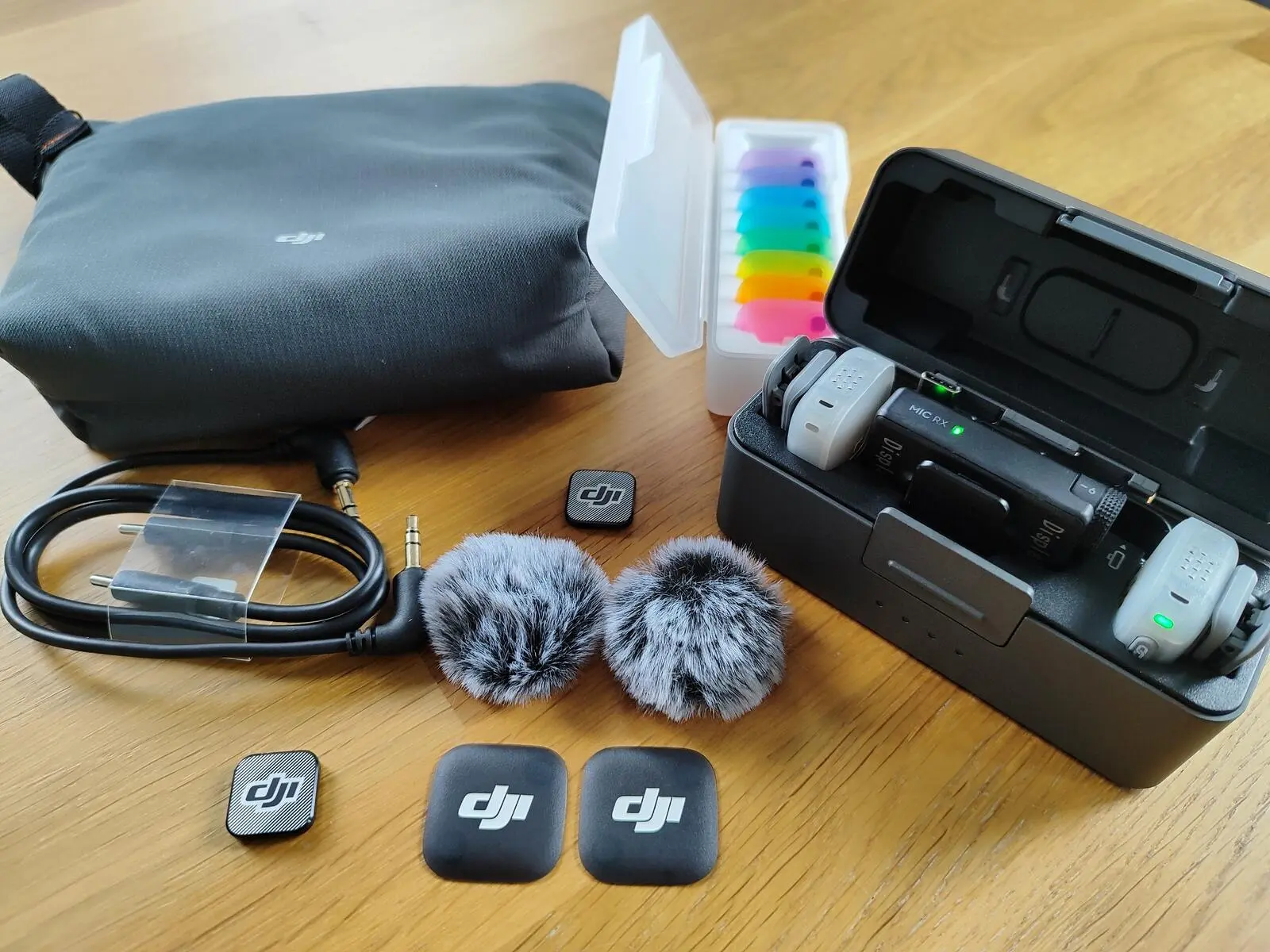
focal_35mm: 24
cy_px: 476
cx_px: 635
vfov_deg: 56.8
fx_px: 881
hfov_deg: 71.6
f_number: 1.89
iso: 191
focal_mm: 5.89
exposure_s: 1/50
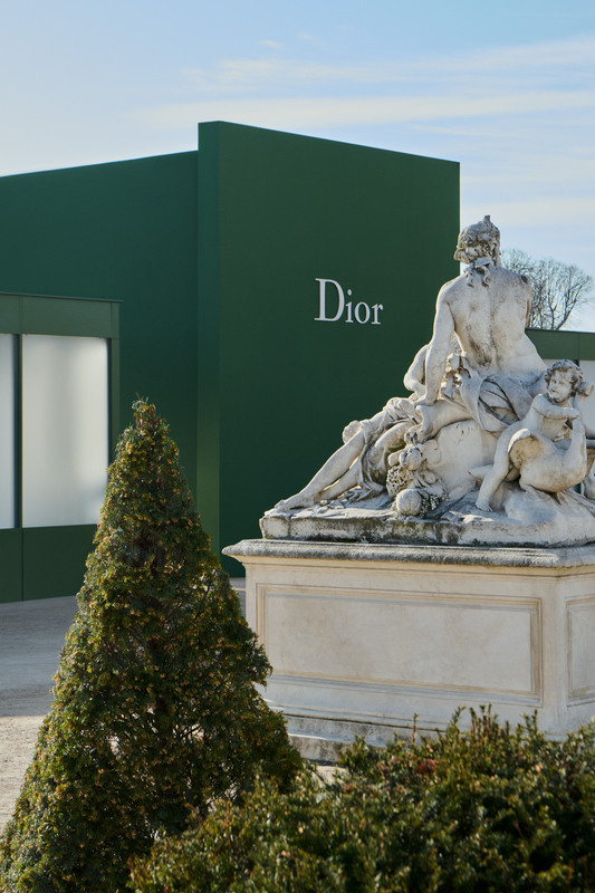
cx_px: 298
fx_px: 1736
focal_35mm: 70
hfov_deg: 19.4
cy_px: 446
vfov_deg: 28.8
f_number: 10
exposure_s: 1/250
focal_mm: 70
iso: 400
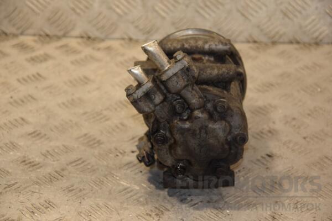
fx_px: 1037
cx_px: 166
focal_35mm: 112
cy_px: 110
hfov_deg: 18.2
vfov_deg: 12.2
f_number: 5.3
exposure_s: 1/160
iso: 800
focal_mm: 75
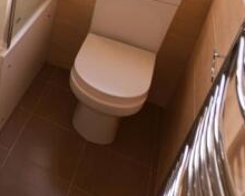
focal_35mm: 42
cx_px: -65
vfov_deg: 31.7
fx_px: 305
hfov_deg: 33.5
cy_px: -18
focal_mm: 10
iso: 100
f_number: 3.5
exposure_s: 1/200
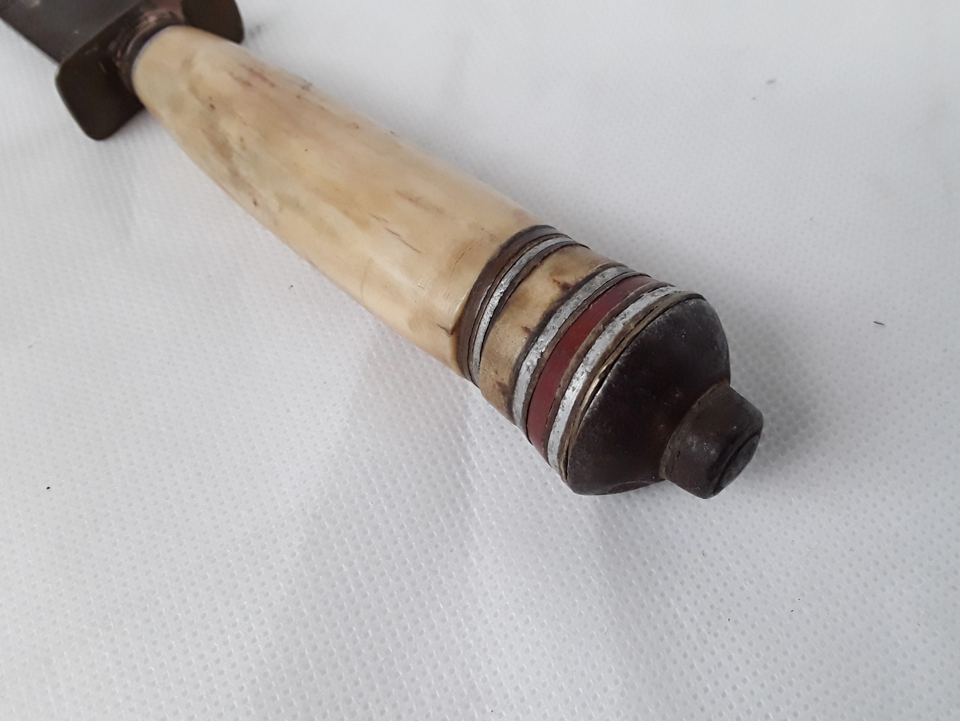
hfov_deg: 65.3
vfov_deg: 51.4
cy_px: 360
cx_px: 480
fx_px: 749
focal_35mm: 27
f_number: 1.9
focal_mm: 2.91
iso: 80
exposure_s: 1/100
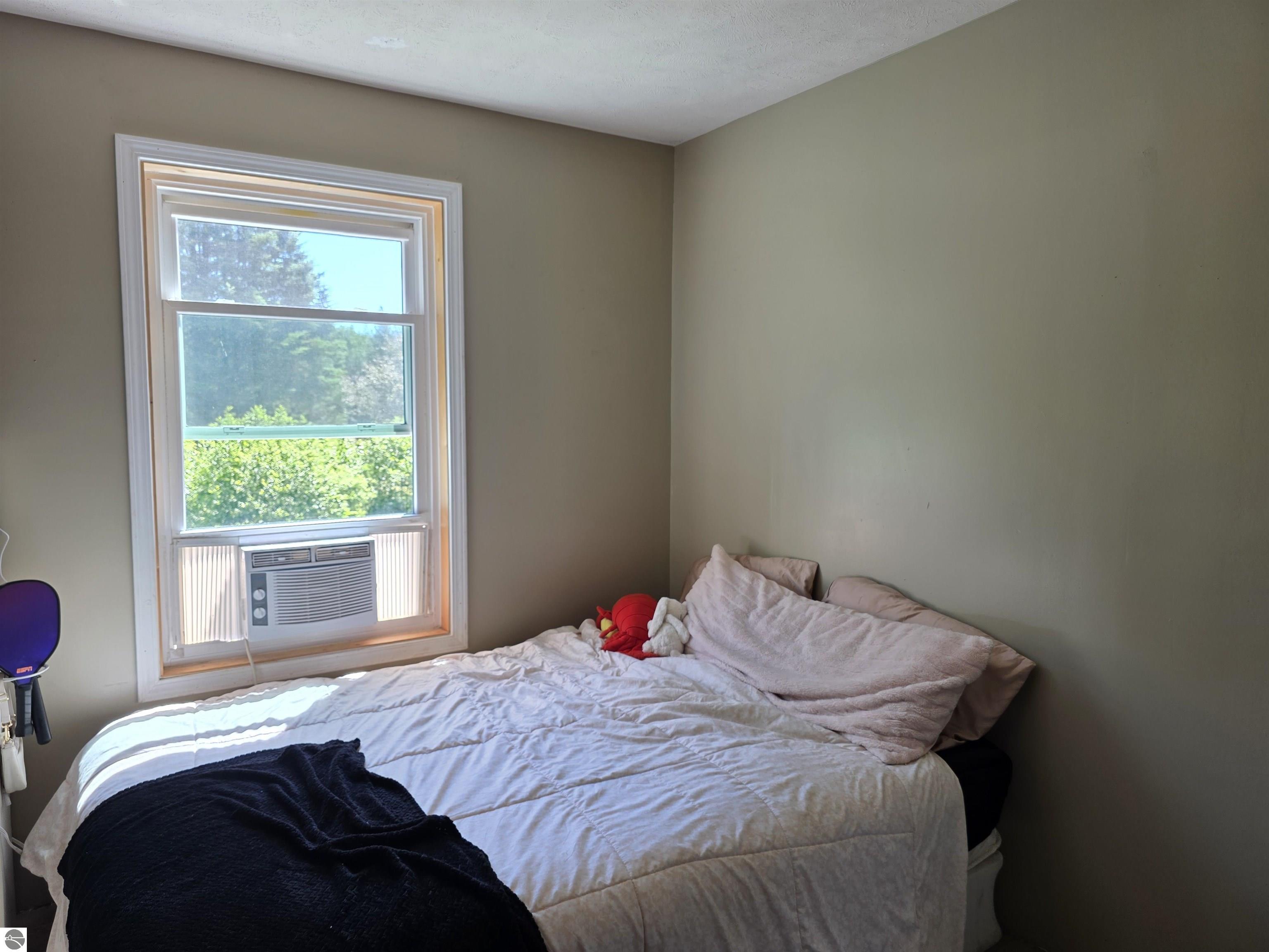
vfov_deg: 58.9
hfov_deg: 73.9
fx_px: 843
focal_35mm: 23
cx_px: 634
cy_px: 476
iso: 80
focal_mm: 6.3
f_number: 1.7
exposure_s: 1/120
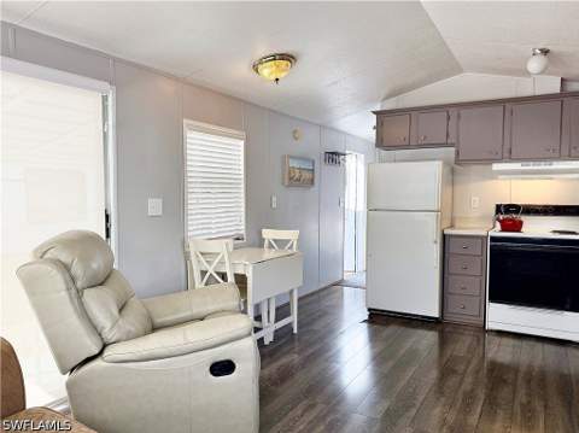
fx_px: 401
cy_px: 216
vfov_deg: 56.7
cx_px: 290
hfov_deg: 71.7
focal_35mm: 24
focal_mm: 6.76
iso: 100
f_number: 1.78
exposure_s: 1/322
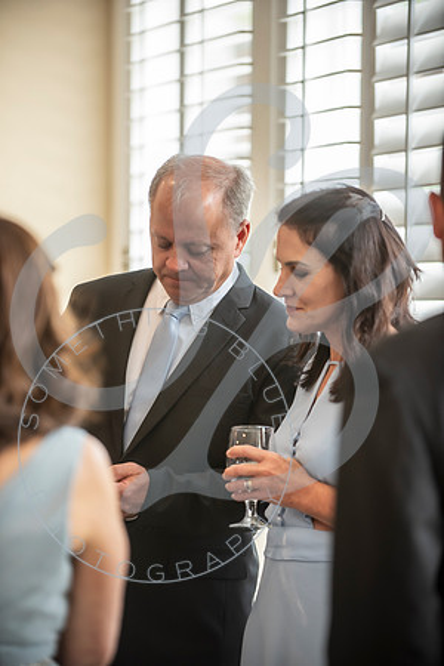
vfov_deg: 15.2
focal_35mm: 135
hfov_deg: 10.2
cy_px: 333
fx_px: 2497
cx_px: 222
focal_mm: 135
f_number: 2.8
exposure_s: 1/250
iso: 500
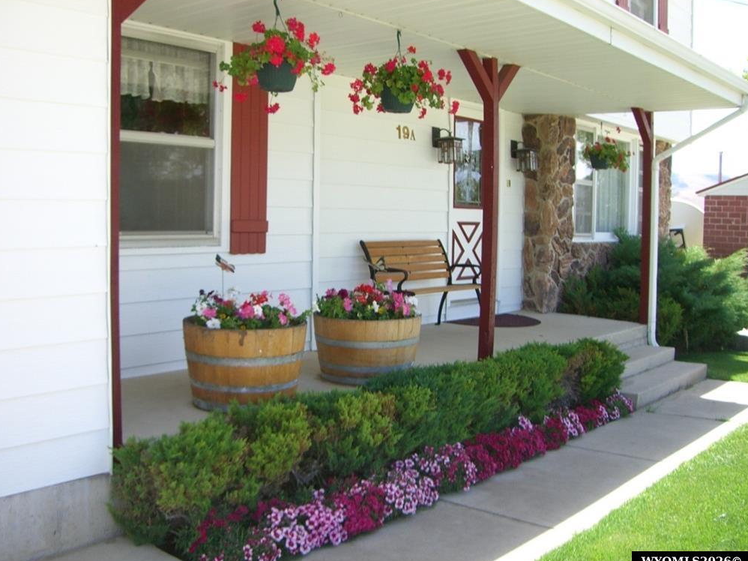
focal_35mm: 39
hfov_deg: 47.9
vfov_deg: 36.8
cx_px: 368
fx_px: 843
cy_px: 283
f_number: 2.7
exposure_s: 1/320
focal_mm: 6.2
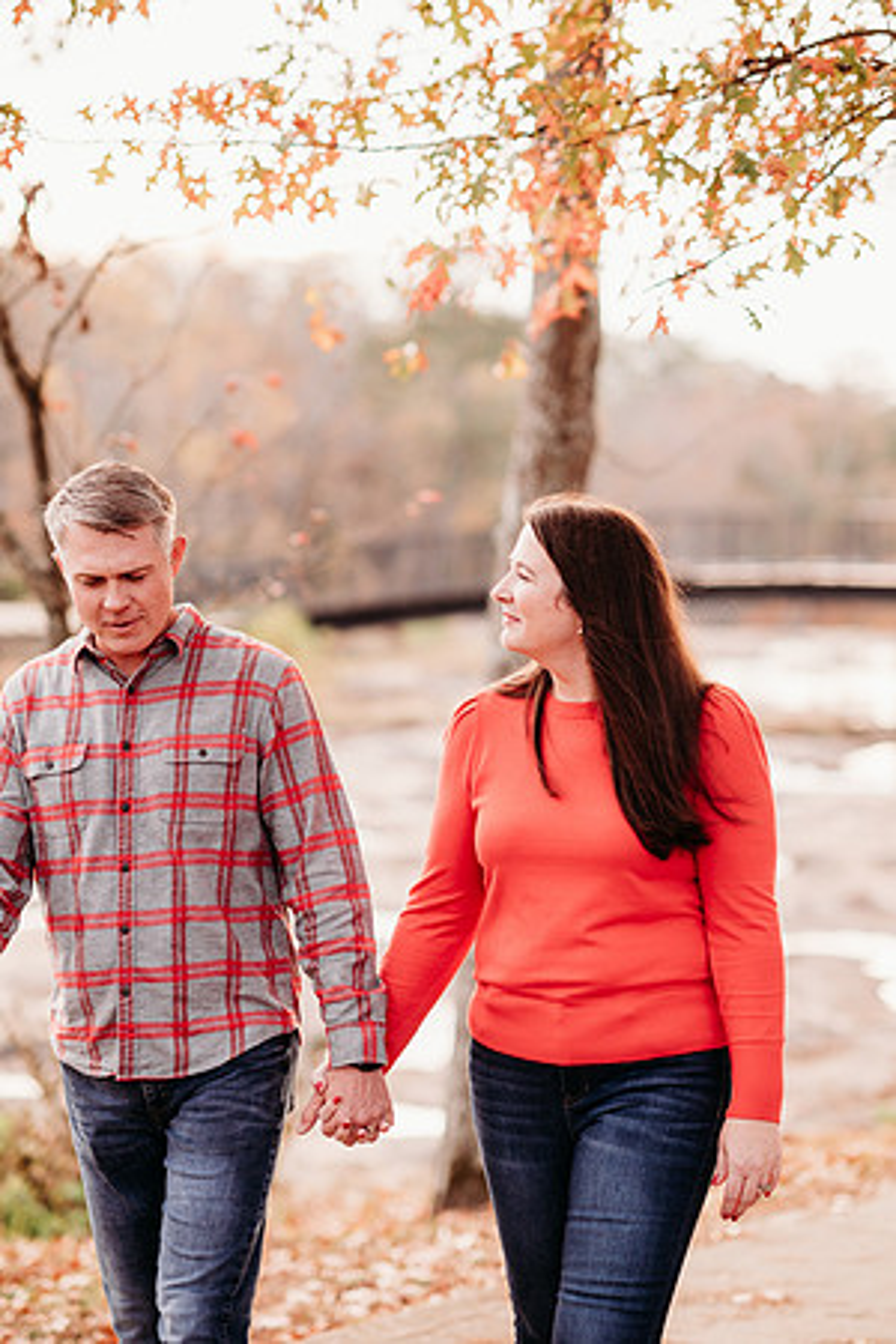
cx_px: 448
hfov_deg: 16.1
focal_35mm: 85
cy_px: 672
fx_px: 3173
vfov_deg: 23.9
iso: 320
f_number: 2.2
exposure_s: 1/400
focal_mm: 85
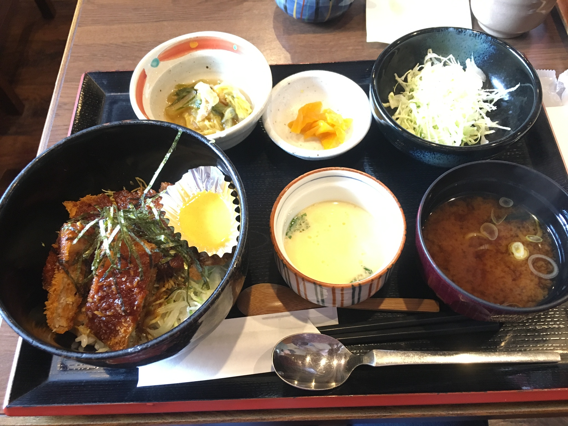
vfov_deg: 48.2
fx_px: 476
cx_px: 284
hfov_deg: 61.7
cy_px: 213
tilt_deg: -62.6
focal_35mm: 29
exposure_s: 1/24
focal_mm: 4.15
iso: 200
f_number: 2.2
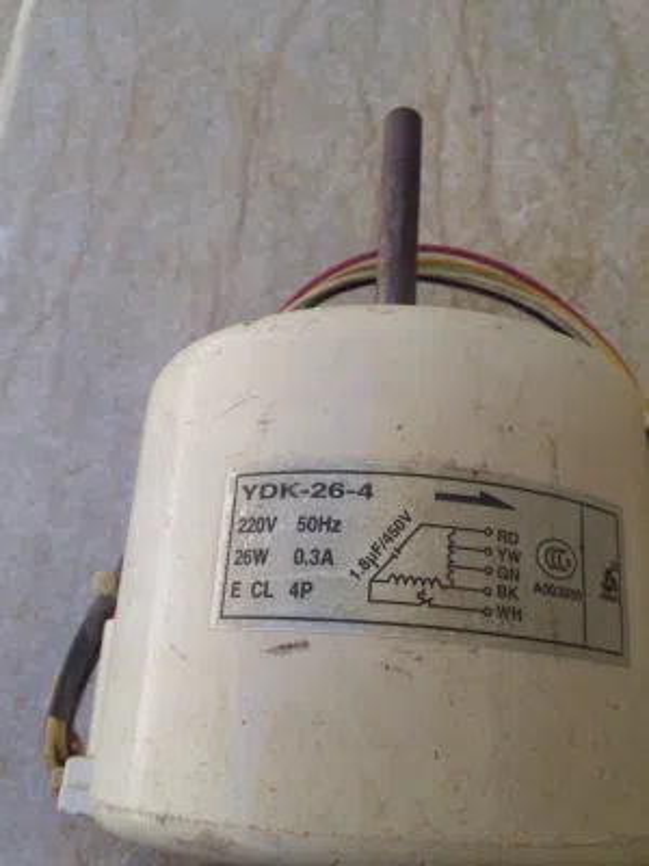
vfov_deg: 58.4
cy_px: 433
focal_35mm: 31
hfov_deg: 45.4
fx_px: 775
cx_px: 324
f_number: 2.2
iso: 40
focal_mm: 3.3
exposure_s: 1/486
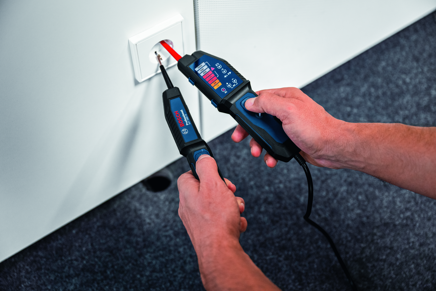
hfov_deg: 41.9
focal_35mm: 47
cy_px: 146
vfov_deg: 28.6
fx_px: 569
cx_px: 218
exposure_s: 1/100
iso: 1600
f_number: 3.2
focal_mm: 47
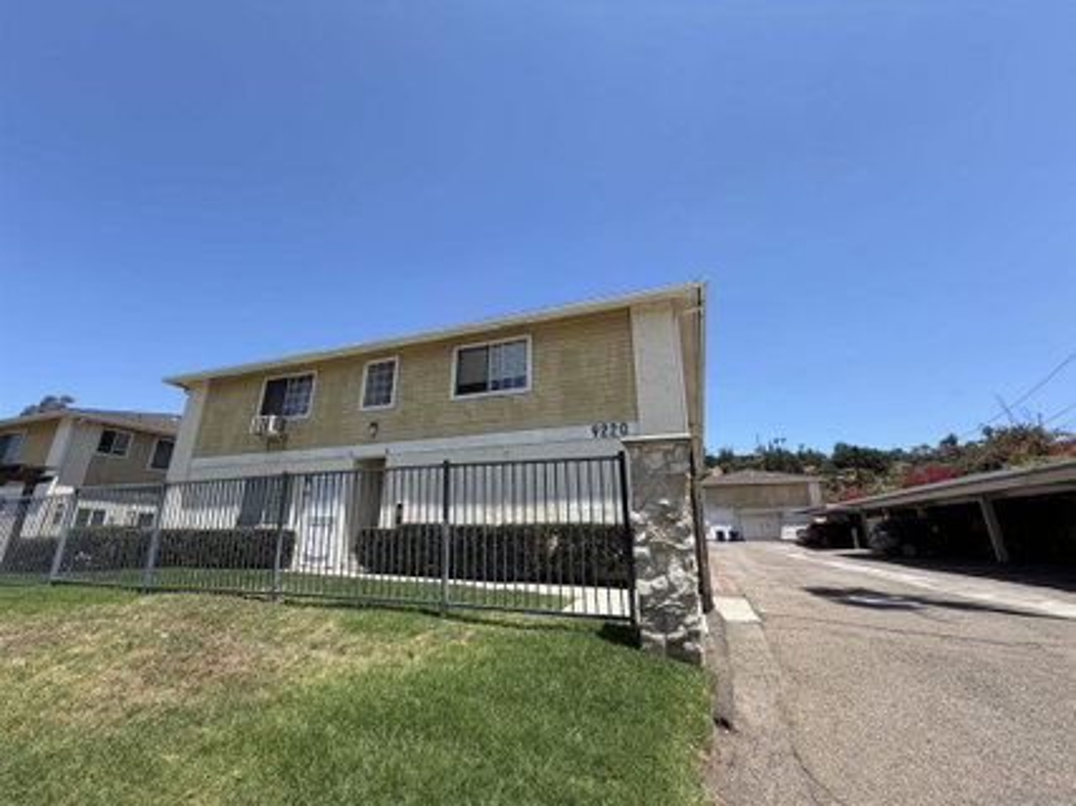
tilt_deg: +17.5
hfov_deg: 102.1
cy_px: 403
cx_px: 538
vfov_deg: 85.6
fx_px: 435
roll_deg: -0.2
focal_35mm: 14
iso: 25
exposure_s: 1/770
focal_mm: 2.22
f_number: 2.2
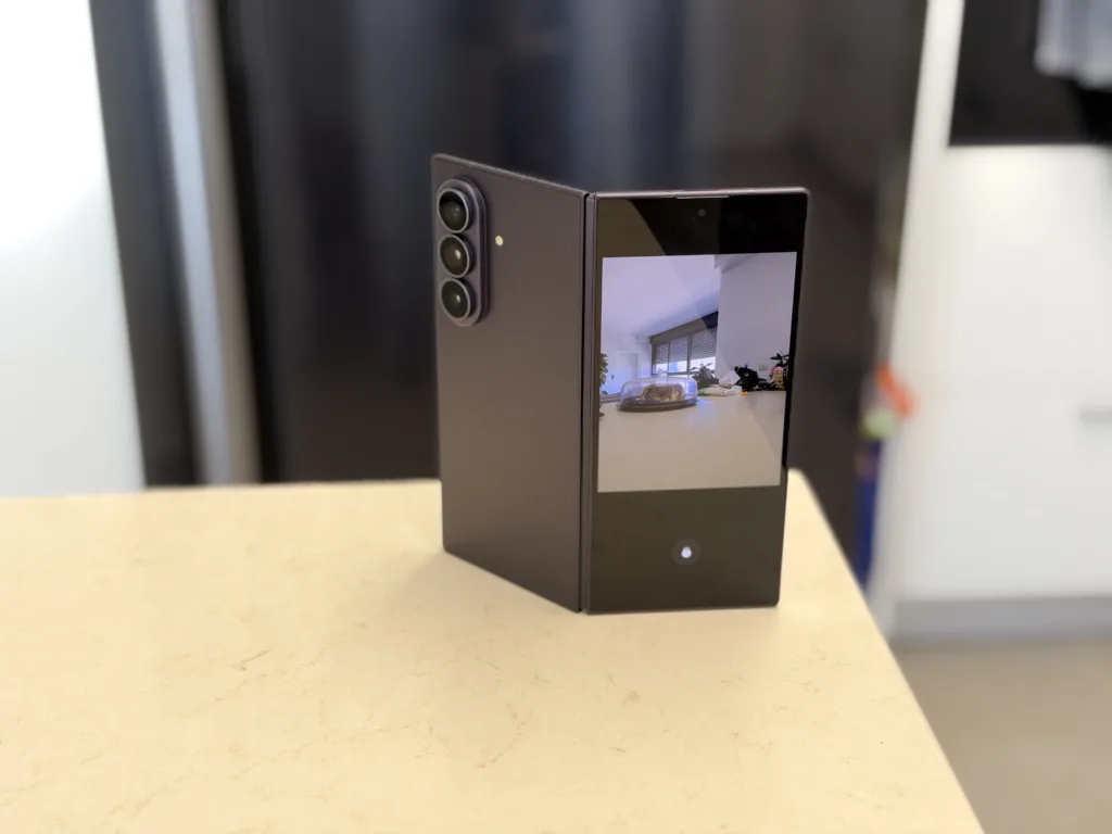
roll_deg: +0.3
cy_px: 417
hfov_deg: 39.7
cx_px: 556
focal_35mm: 48
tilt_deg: -23.6
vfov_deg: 30.3
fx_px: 1542
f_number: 4
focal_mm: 6.93
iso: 400
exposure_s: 1/91
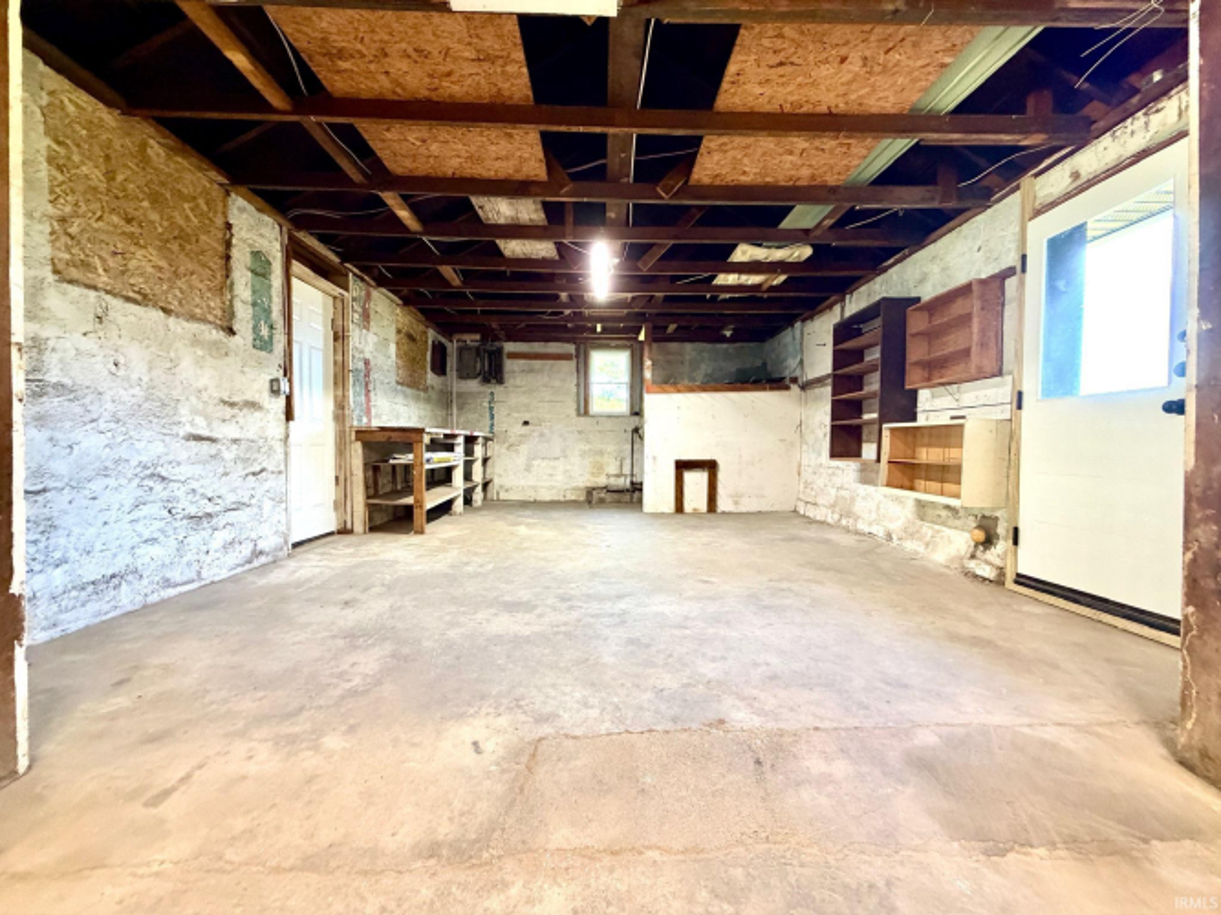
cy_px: 458
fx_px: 494
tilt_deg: -1.5
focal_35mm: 14
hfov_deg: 102.1
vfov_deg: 85.7
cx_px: 610
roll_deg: -0.1
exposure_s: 1/60
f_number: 2.2
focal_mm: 2.22
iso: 400
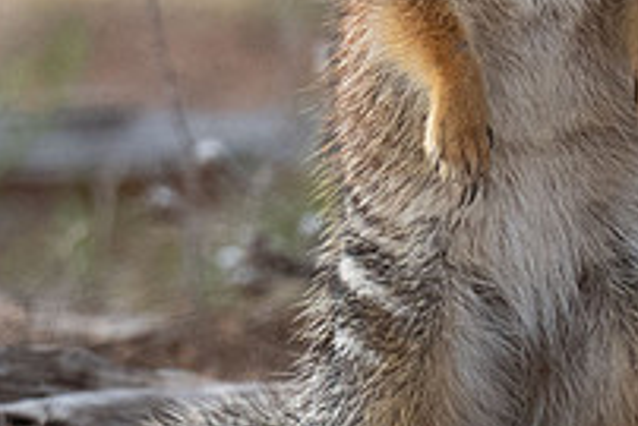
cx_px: 735
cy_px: 104
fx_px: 58807
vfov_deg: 0.4
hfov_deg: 0.6
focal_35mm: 3316
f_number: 6.3
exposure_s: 1/2000
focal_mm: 500
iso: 1250
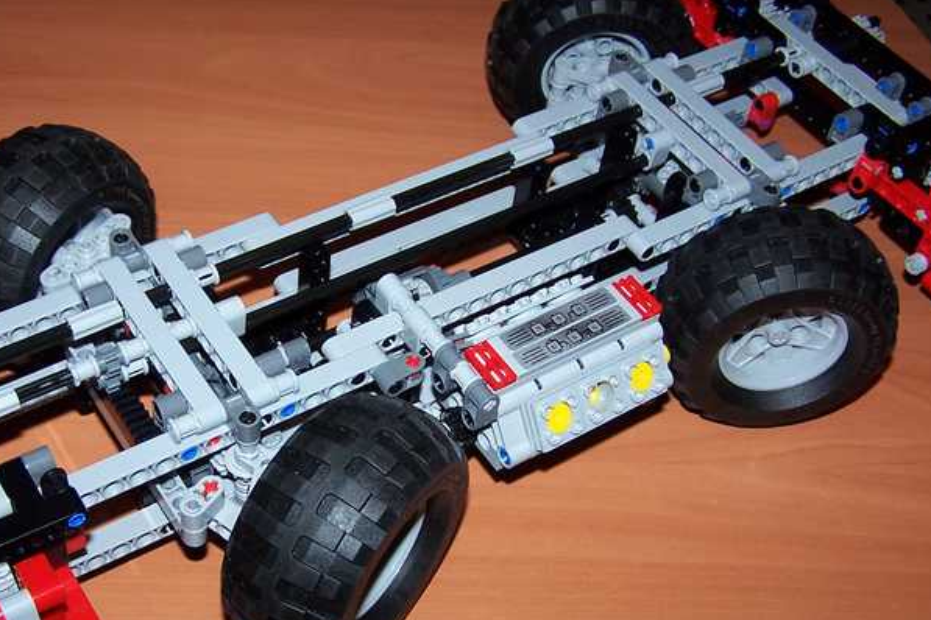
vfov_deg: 25.5
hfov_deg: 37.4
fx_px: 1371
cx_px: 381
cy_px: 382
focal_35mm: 53
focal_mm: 6.3
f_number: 2.8
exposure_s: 1/60
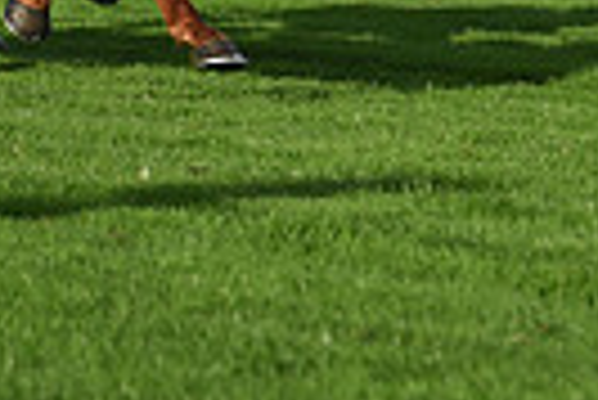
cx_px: -18
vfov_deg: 3.2
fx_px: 7101
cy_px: -438
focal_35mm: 427
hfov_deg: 4.8
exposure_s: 1/2500
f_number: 5
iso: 400
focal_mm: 98
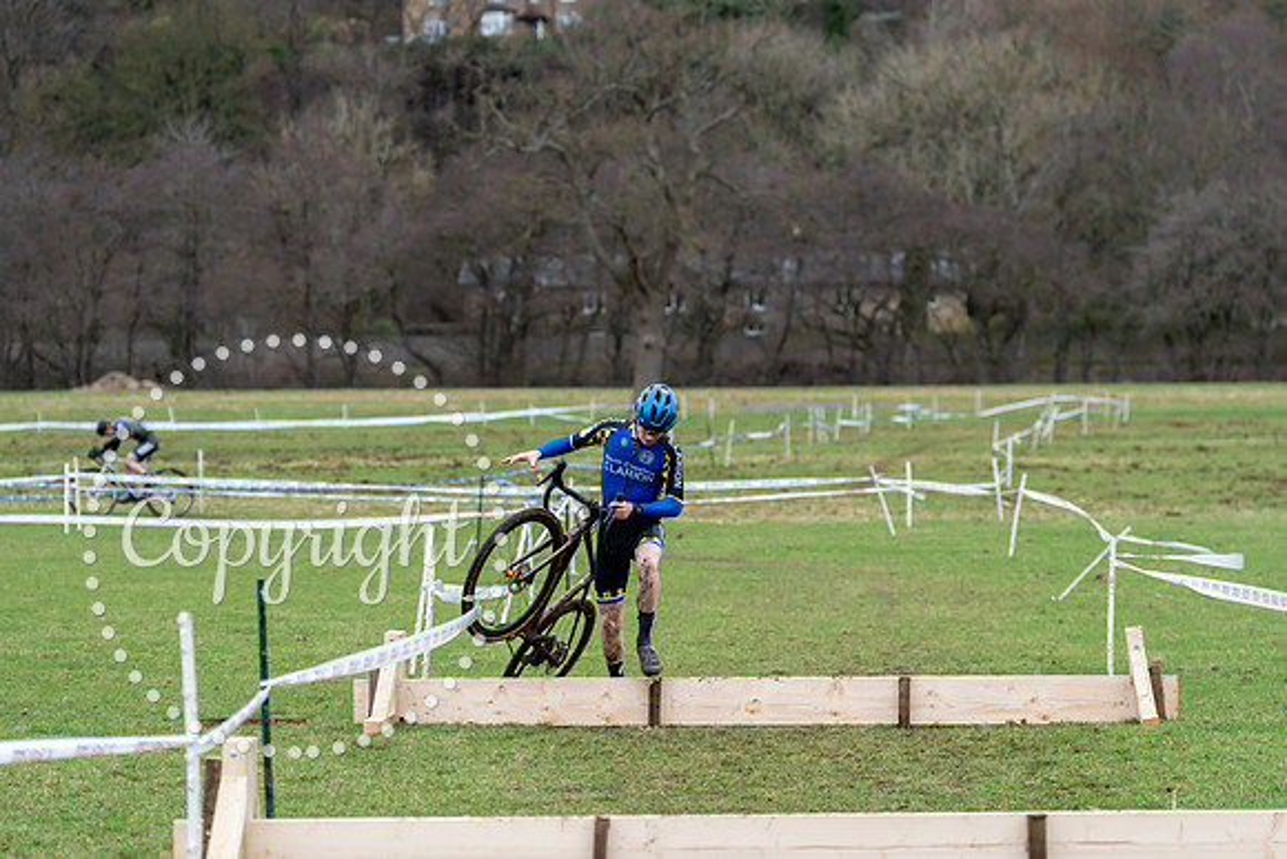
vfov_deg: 13.2
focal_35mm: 104
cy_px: 430
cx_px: 644
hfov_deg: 19.6
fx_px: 3719
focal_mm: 104
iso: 800
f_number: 3.2
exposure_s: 1/1000
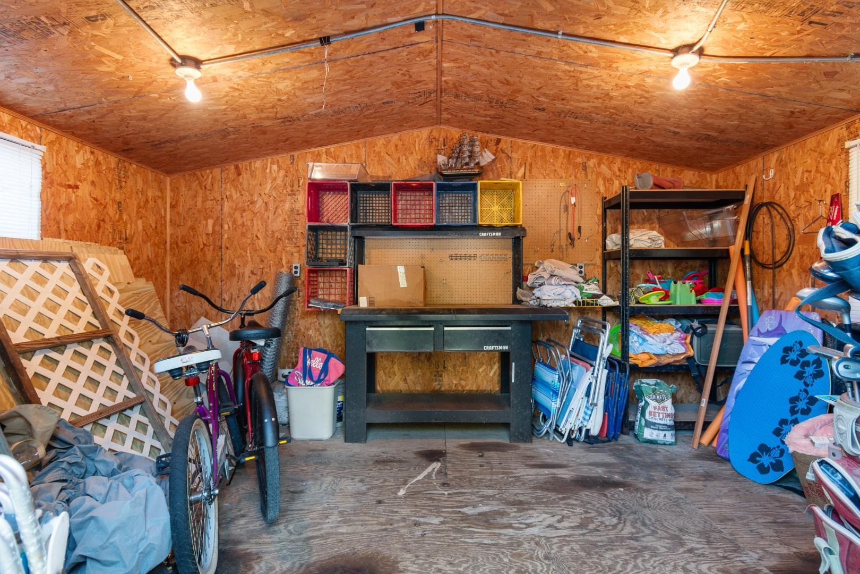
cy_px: 287
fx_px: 382
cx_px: 430
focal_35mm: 16
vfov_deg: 73.7
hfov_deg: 96.7
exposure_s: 1/6
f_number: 4.8
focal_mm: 11
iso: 100
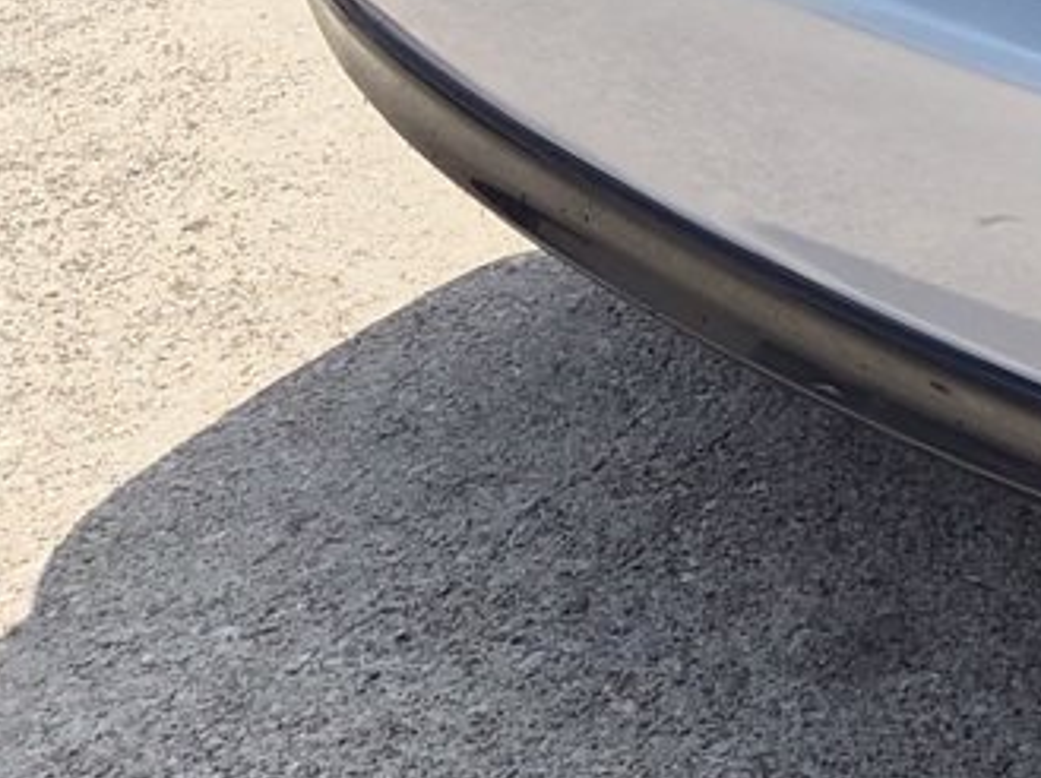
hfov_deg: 14.4
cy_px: -601
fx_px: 3364
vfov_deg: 12.2
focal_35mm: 112
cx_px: 2120
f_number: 1.8
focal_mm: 5.4
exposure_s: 1/4640
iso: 80
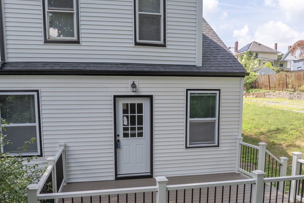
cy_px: 135
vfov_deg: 43.0
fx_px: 253
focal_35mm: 30
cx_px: 144
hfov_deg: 61.9
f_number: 4.5
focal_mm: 12.29
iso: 400
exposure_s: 1/240
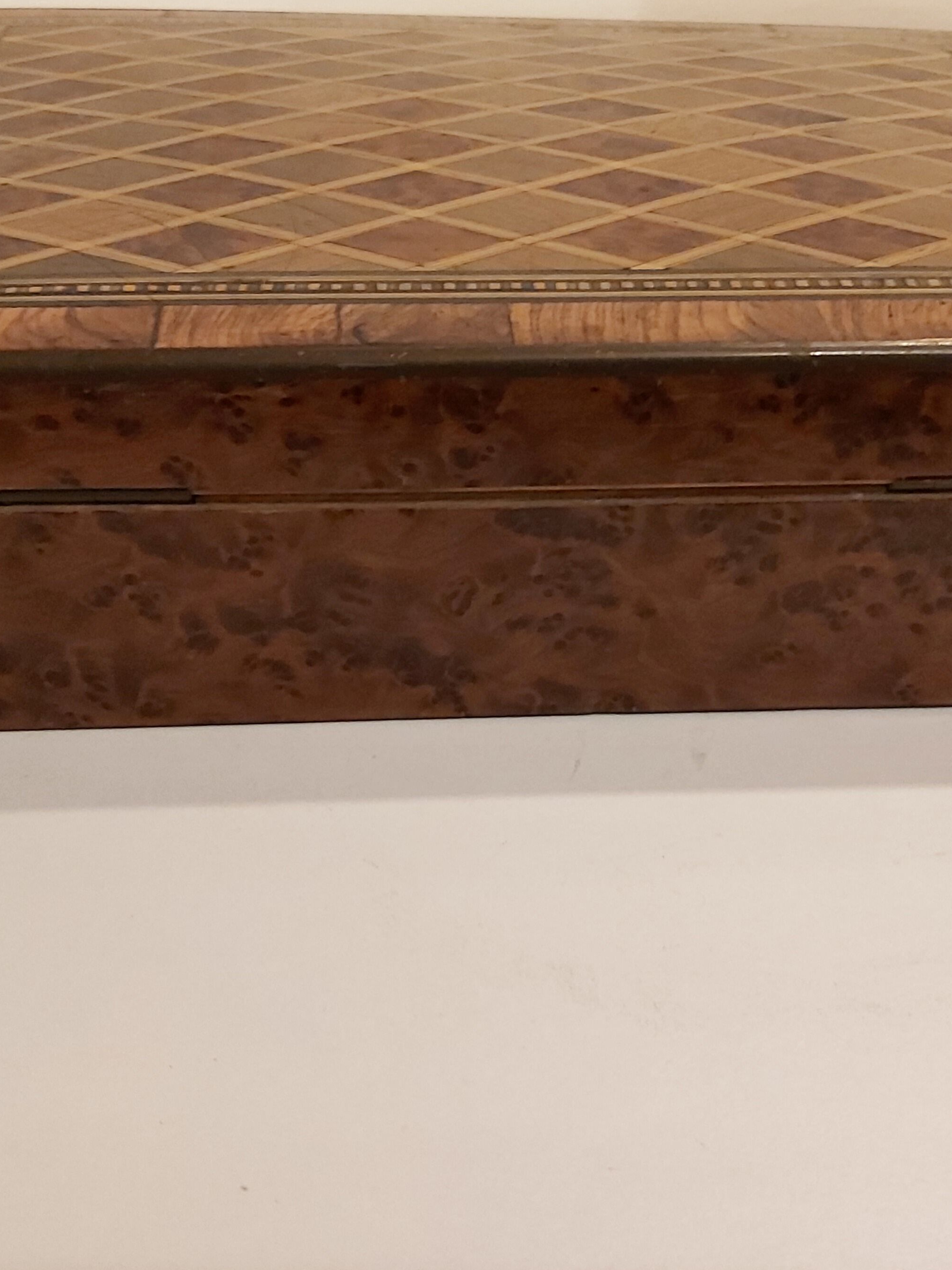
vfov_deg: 47.8
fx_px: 1430
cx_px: 541
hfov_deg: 36.8
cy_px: 566
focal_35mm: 39
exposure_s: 1/25
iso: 400
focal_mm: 3.92
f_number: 1.7
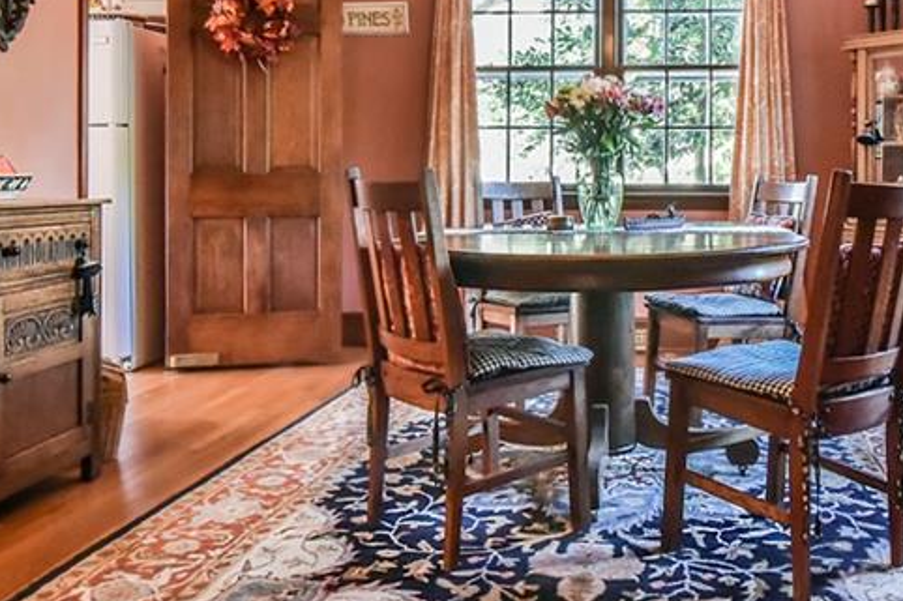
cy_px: 168
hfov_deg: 54.9
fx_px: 852
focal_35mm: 34
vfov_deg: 38.1
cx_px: 583
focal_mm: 16
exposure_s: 1/60
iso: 4000
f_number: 8
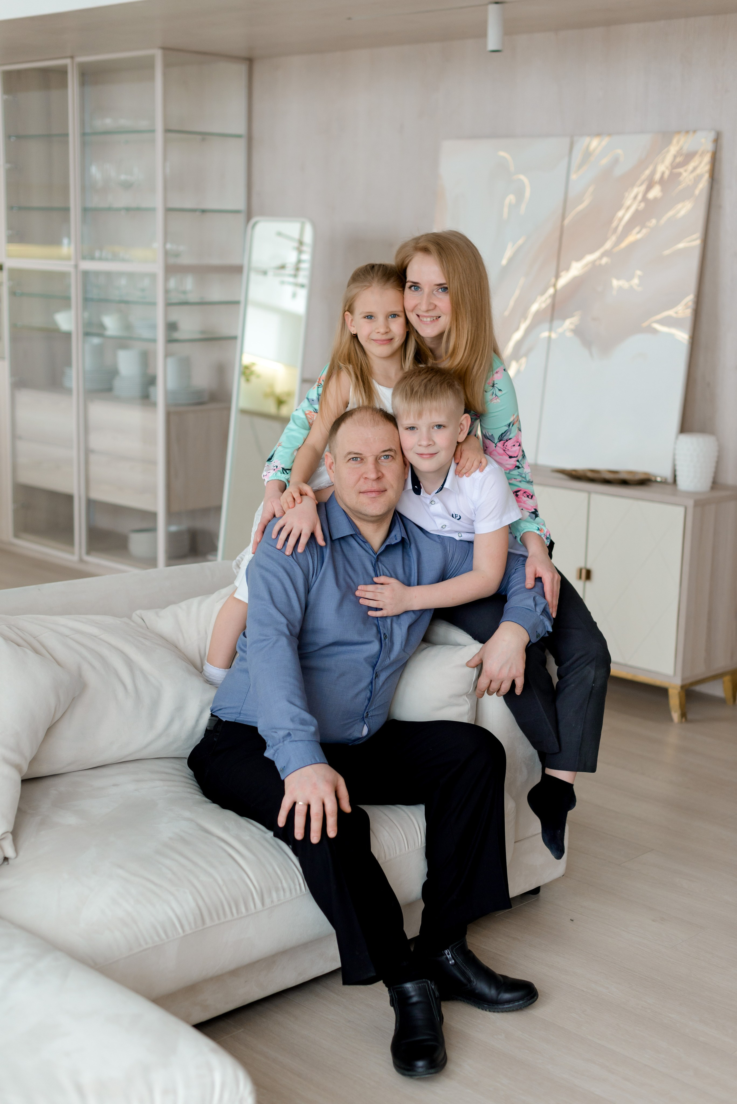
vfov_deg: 39.6
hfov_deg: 27.0
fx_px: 1534
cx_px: 368
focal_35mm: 50
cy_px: 552
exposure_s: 1/200
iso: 500
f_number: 2.5
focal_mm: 50
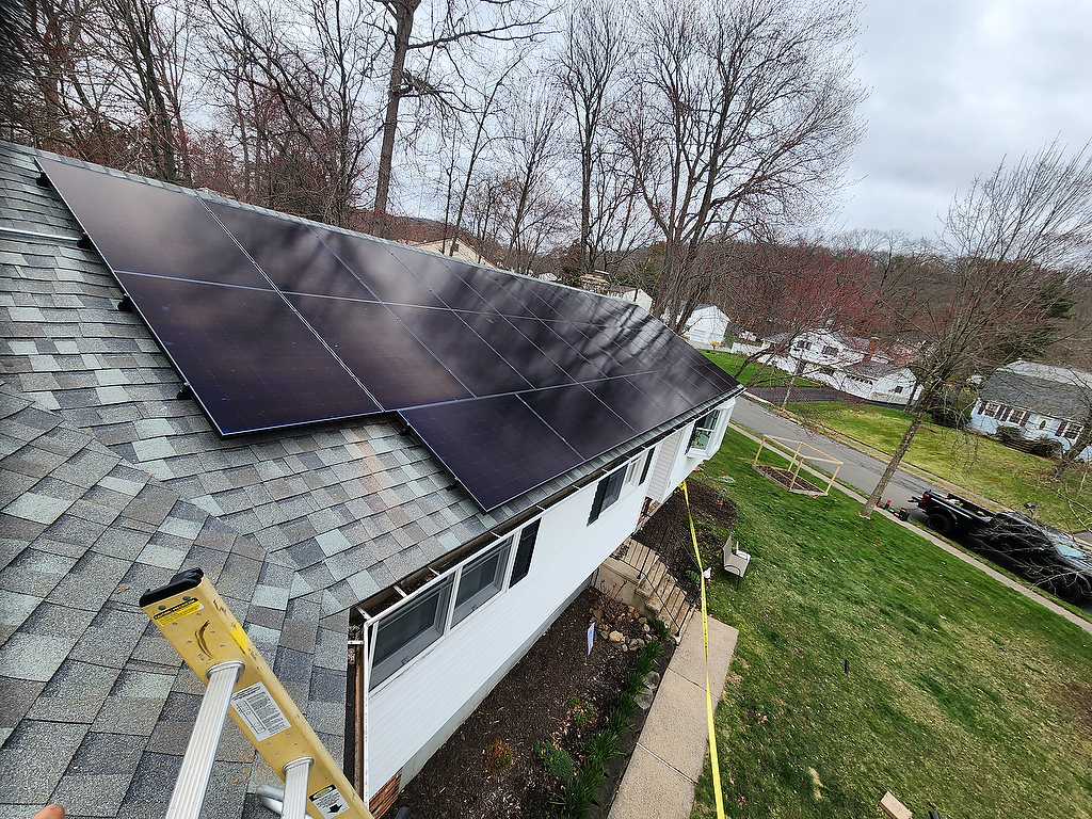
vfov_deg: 89.9
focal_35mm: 13
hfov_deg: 106.2
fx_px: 410
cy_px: 410
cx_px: 546
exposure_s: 1/784
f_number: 2.2
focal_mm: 2.2
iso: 50
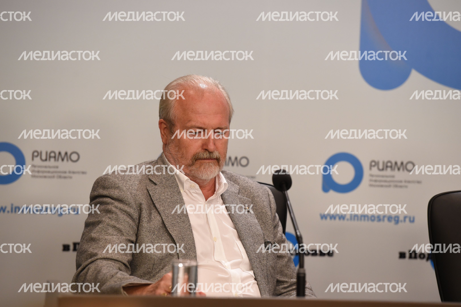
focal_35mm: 175
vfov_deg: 7.8
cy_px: 154
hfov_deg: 11.8
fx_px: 2240
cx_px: 230
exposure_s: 1/400
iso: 2500
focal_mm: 175
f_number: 4.5
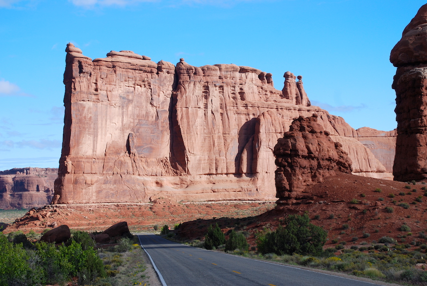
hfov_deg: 24.0
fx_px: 1004
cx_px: 210
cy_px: 146
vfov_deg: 16.2
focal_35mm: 85
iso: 100
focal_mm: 55
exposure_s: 1/160
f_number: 6.3
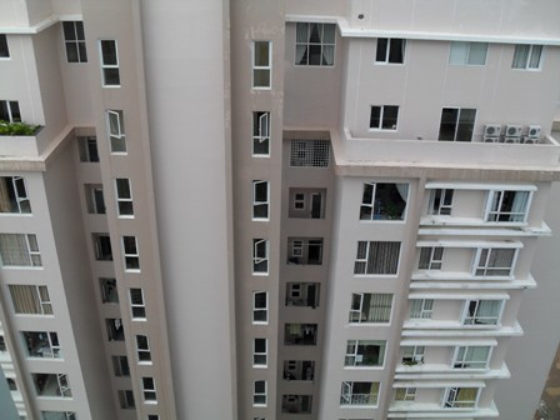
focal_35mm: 35
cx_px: 280
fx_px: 566
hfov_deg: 52.6
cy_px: 210
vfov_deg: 40.7
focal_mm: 6.2
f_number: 2.8
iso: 100
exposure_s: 1/45
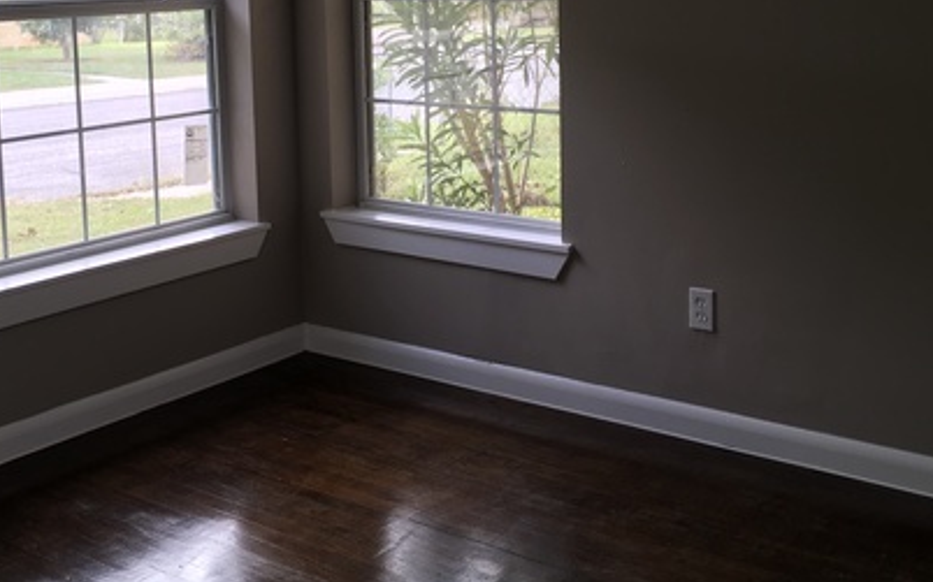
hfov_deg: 40.9
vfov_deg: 26.0
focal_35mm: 49
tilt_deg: -5.6
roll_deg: +1.9
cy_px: 146
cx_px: 392
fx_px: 1246
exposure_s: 1/60
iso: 32
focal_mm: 4.15
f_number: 2.2
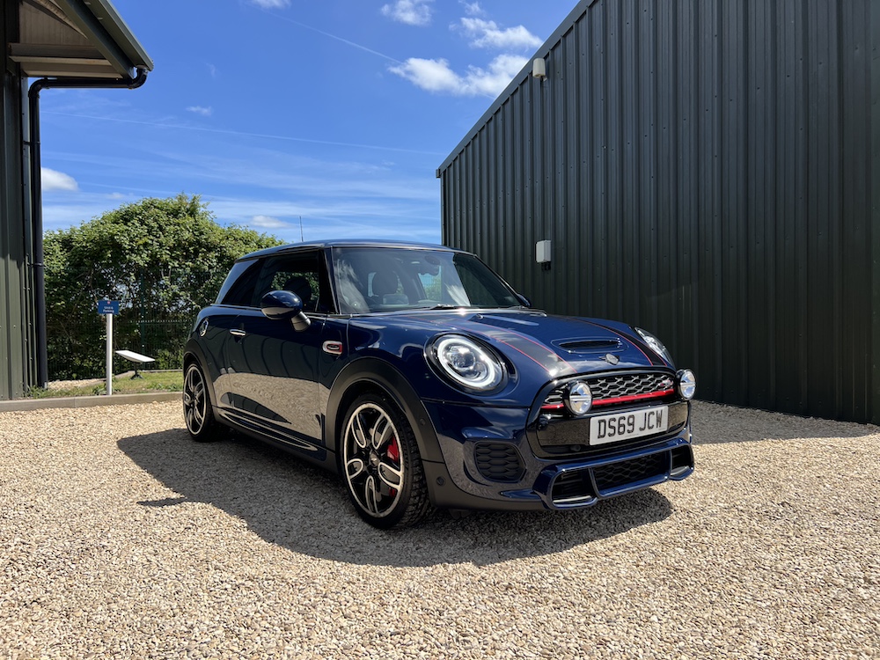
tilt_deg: -1.0
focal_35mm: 26
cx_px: 440
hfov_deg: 67.3
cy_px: 330
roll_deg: +1.5
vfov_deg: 53.1
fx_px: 661
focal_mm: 5.7
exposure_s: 1/3165
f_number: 1.5
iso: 50
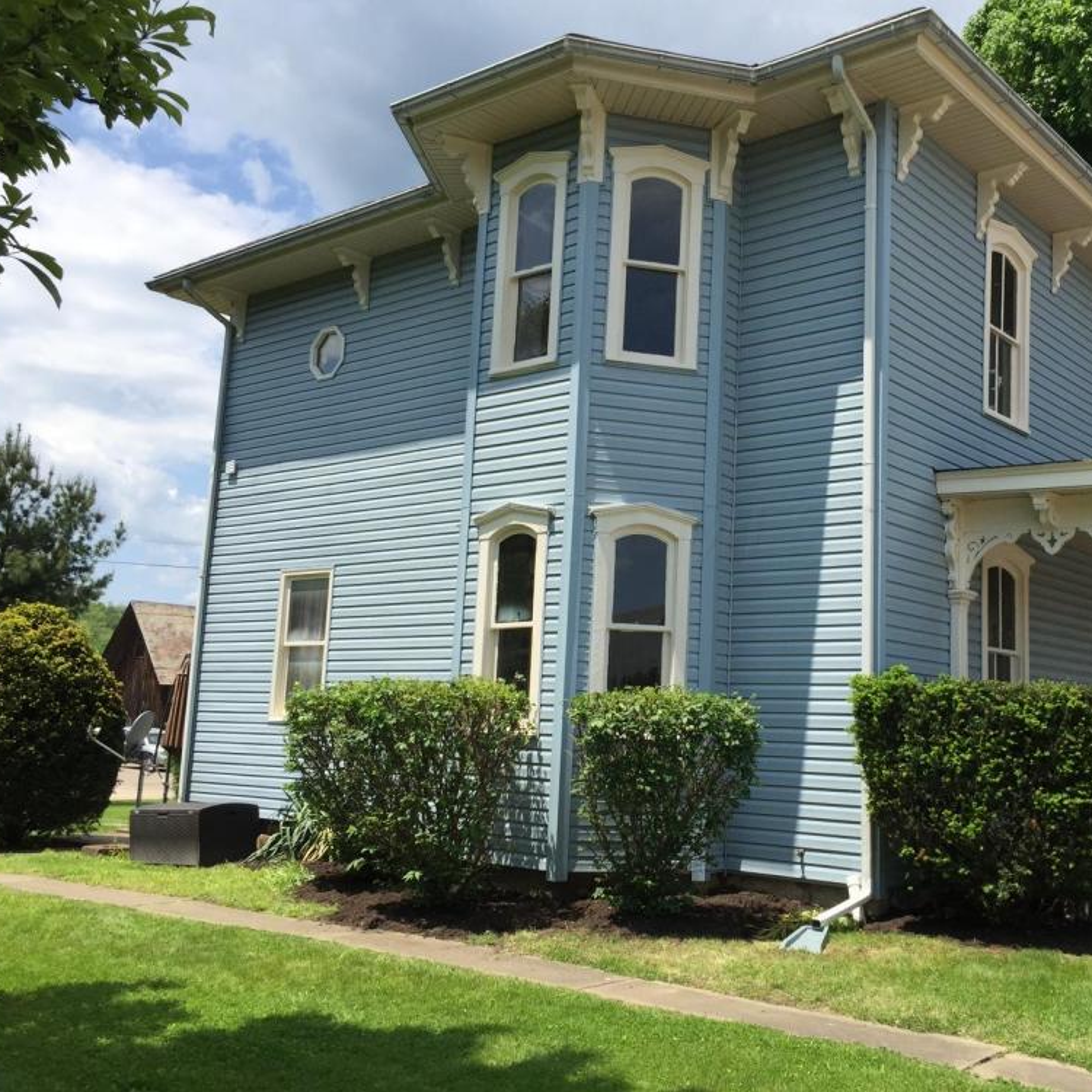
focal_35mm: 35
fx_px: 1249
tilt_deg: +9.2
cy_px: 534
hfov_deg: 46.8
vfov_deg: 47.2
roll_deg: -3.2
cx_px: 680
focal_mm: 4.15
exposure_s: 1/2083
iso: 32
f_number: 2.2
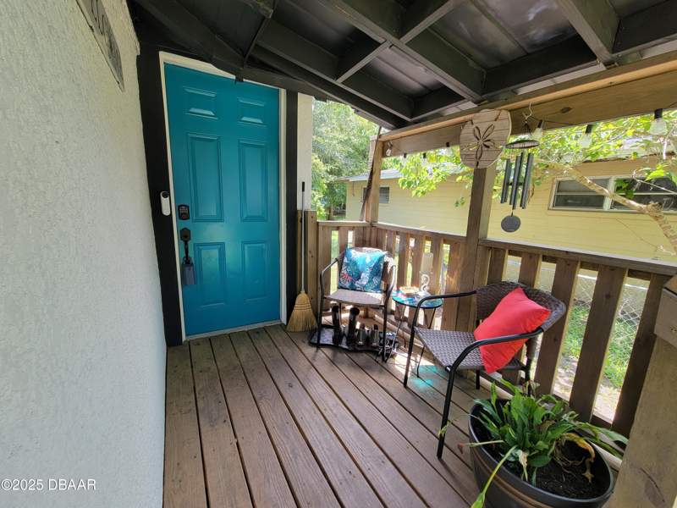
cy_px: 254
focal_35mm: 13
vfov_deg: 89.9
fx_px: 254
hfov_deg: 106.2
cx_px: 338
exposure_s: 1/120
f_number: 2.2
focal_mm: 2.2
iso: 64
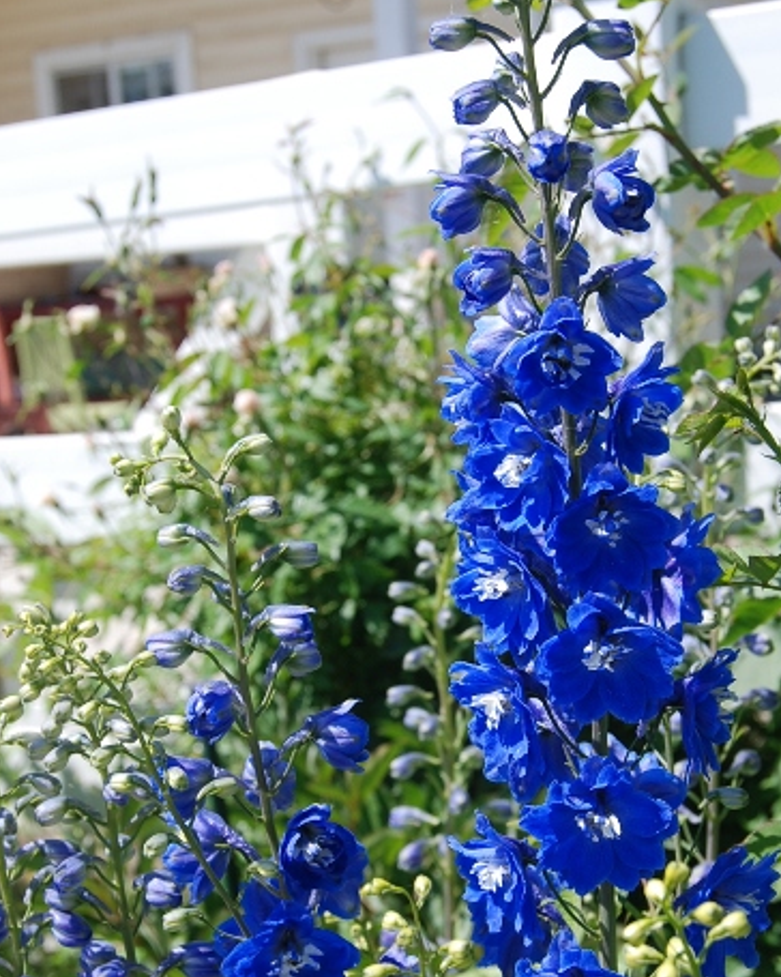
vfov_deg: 29.0
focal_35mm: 65
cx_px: 436
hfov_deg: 23.5
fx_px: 1878
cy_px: 614
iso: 100
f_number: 7.1
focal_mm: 28
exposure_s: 1/200
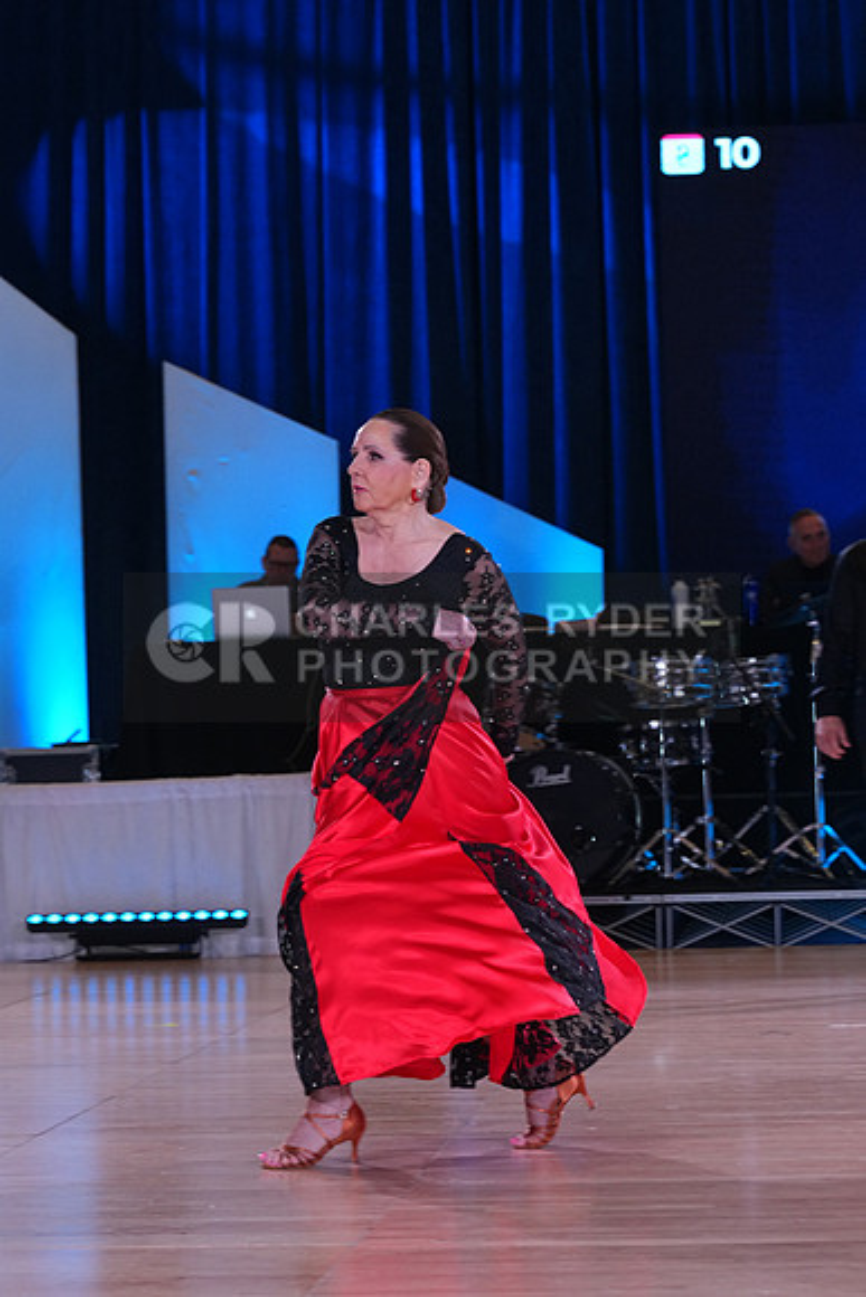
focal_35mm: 105
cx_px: 433
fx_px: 3786
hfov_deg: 13.0
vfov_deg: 19.5
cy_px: 648
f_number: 6.3
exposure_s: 1/250
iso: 2500
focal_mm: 105
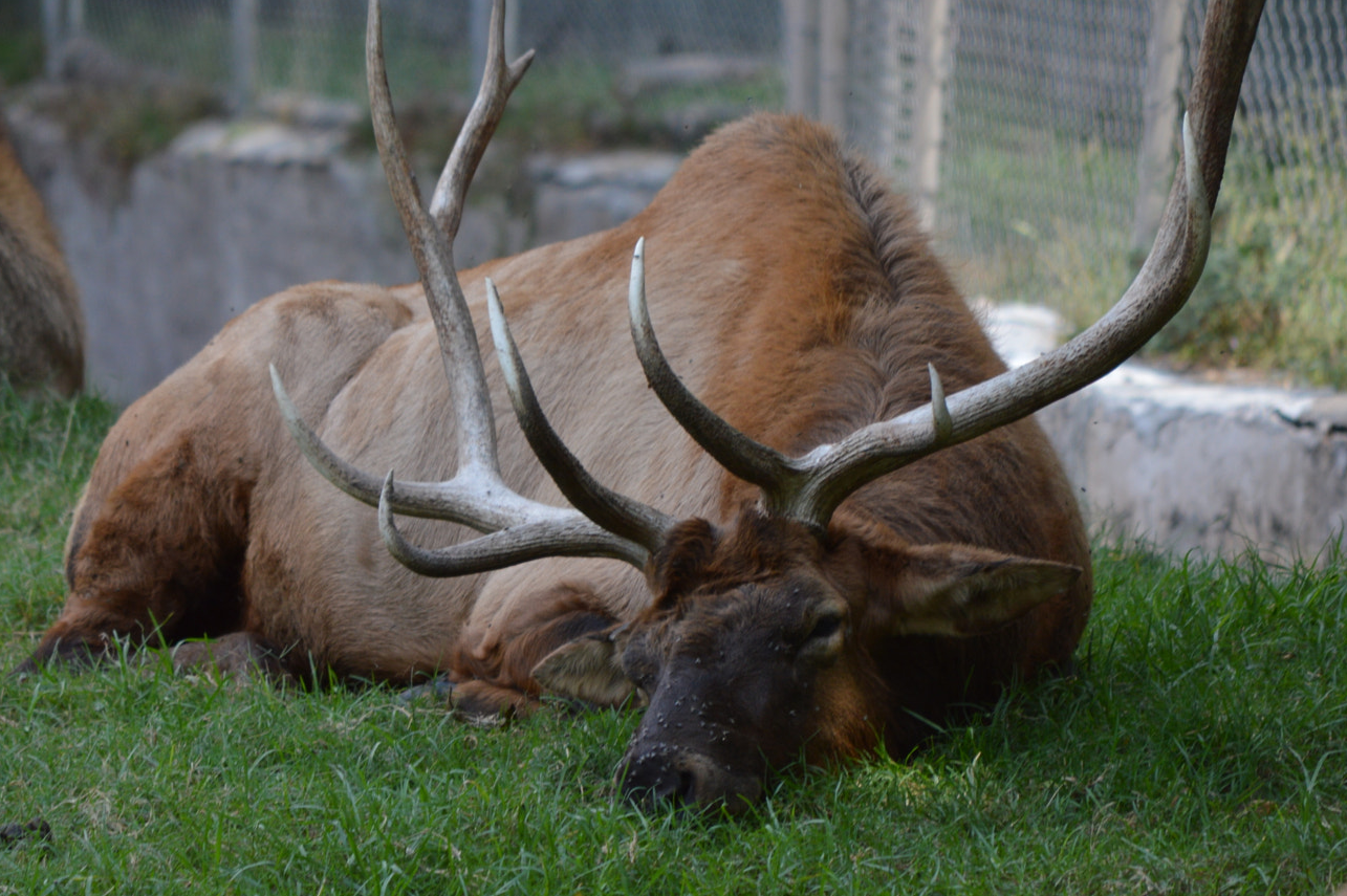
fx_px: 17873
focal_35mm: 478
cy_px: 536
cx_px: 547
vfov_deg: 2.9
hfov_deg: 4.3
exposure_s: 1/320
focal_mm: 200
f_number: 5.6
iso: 200
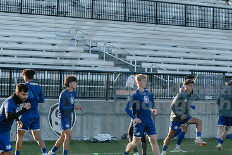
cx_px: 160
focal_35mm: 166
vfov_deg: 8.3
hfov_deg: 12.4
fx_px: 1070
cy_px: 96
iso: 1250
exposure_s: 1/1000
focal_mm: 105
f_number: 6.3
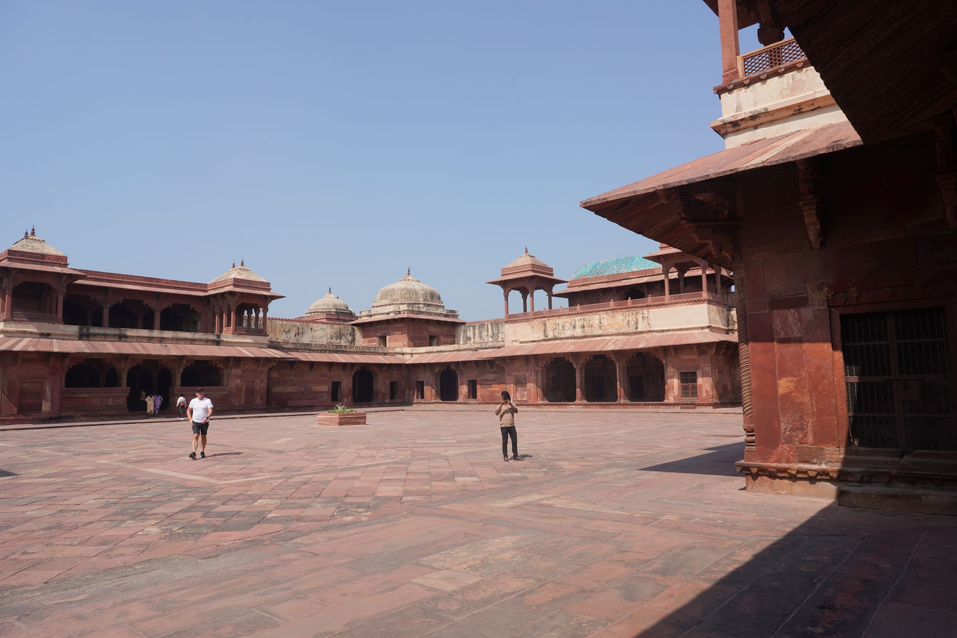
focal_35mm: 24
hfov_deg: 73.7
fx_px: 638
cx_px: 478
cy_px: 319
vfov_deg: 53.1
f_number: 16
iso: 100
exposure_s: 1/100
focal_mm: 24
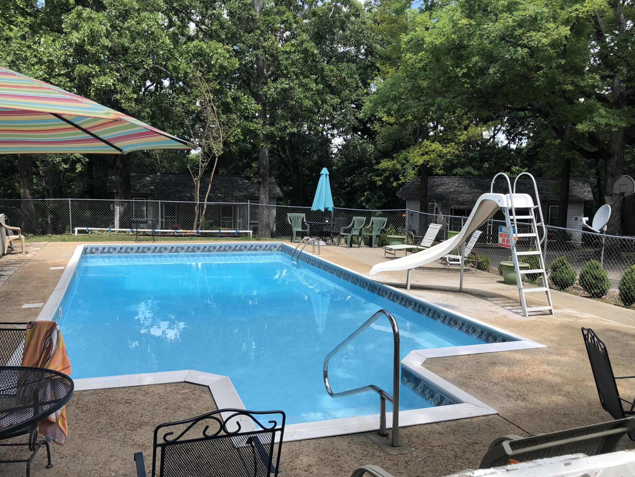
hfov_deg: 60.0
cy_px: 252
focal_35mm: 30
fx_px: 550
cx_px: 324
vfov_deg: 46.8
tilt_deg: -6.9
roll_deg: -1.4
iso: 20
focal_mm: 3.99
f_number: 1.8
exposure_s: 1/615
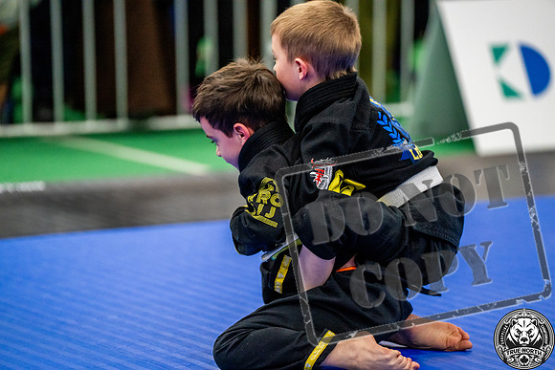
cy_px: 185
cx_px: 278
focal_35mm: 200
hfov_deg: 10.3
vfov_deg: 6.9
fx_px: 3084
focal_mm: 200
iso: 5000
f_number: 2.8
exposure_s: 1/500
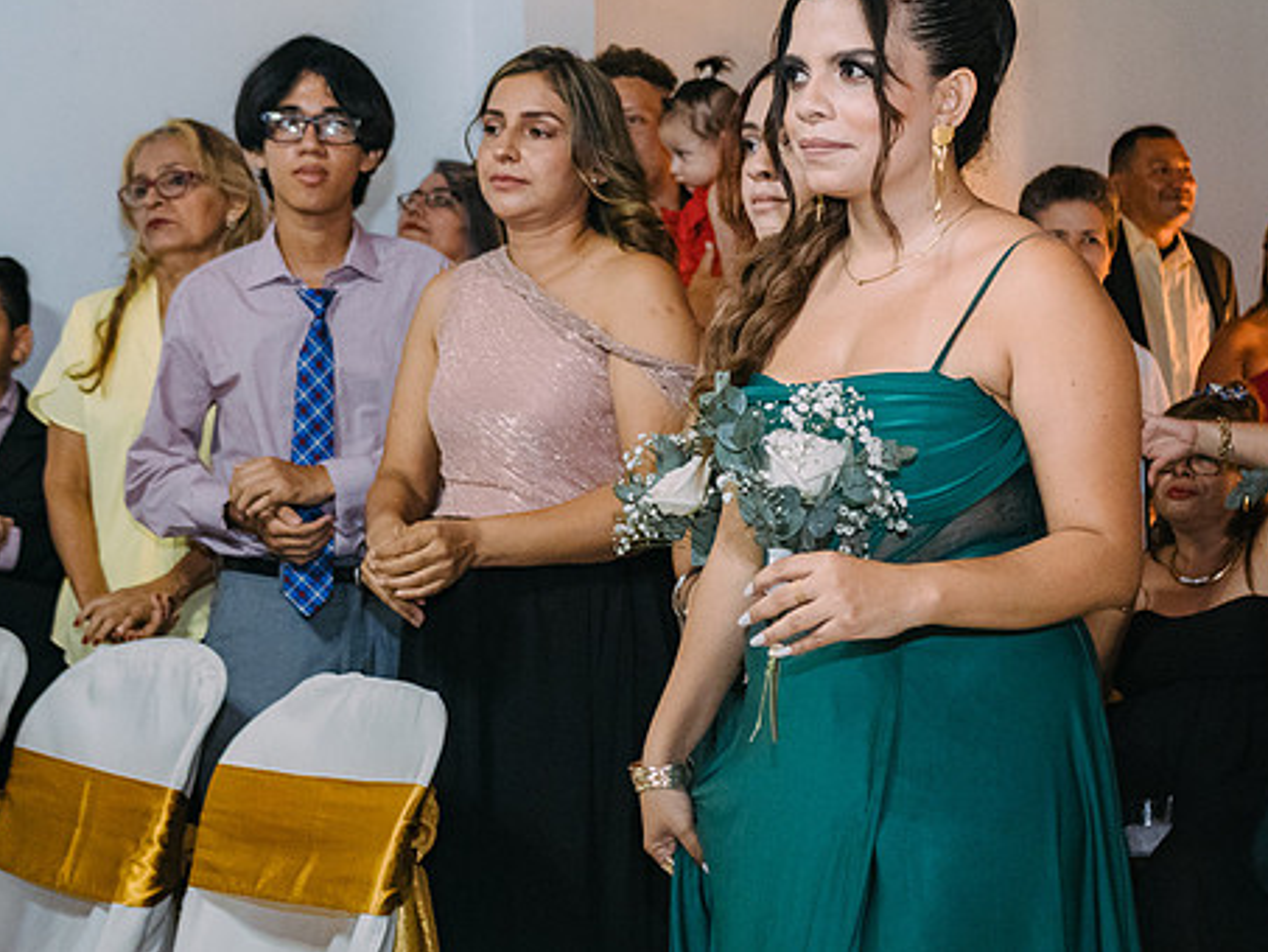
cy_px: 451
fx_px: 2748
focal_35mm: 75
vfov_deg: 19.6
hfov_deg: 25.9
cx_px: 739
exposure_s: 1/160
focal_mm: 25
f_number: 2.8
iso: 2000
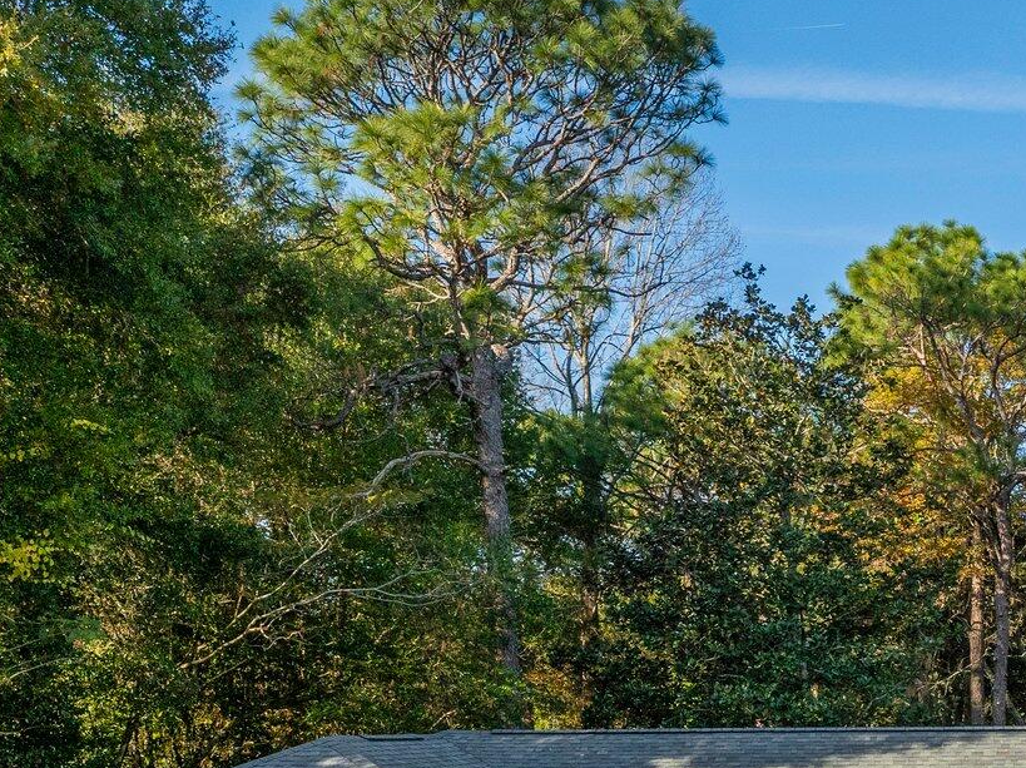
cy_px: 761
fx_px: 1777
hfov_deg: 31.0
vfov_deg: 23.4
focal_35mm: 60
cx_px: 889
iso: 210
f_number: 2.8
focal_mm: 12.29
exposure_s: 1/2000
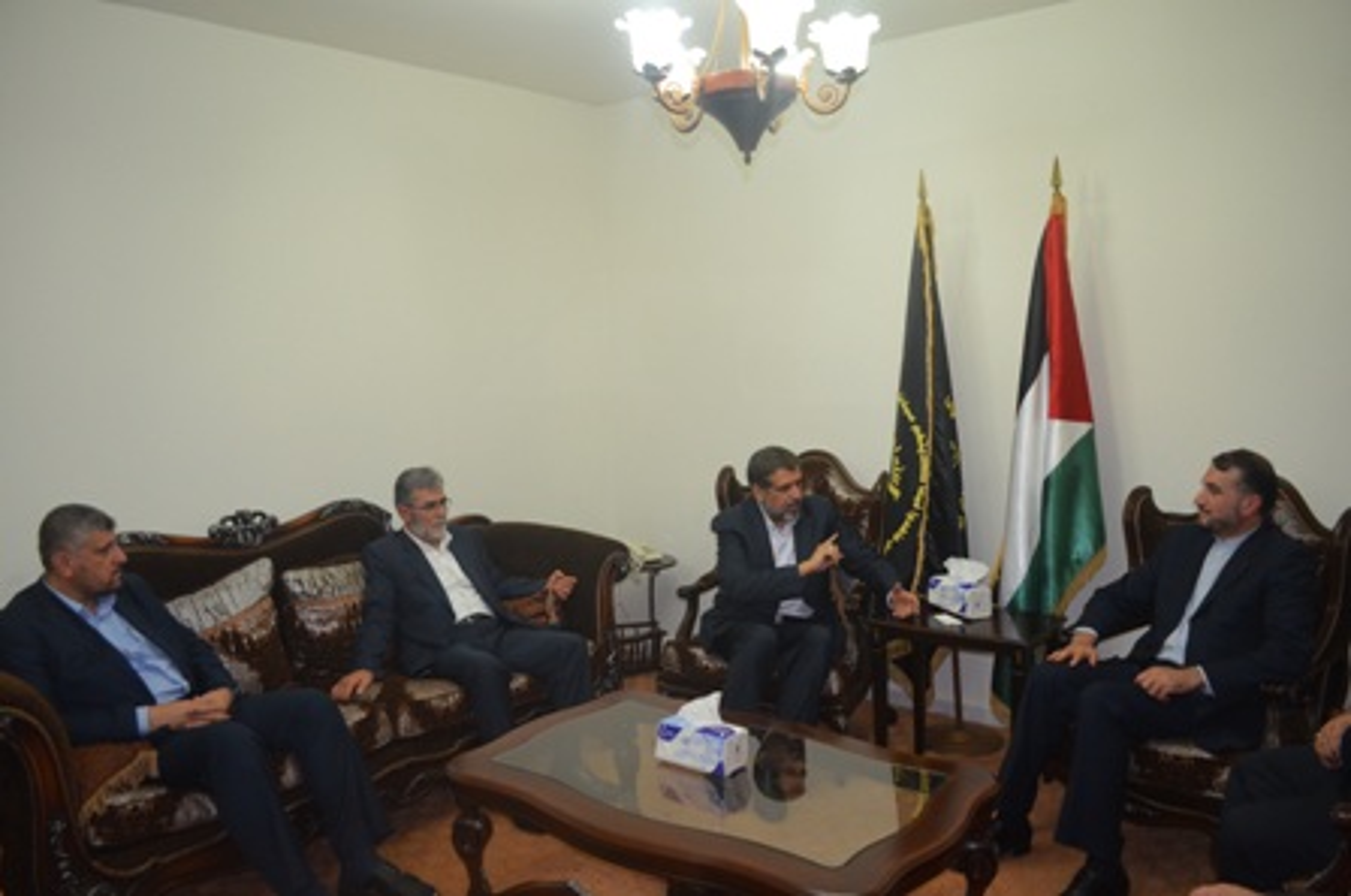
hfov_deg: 67.5
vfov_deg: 47.8
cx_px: 676
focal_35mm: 27
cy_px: 448
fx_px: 1011
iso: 1250
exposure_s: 1/60
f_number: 3.5
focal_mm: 18
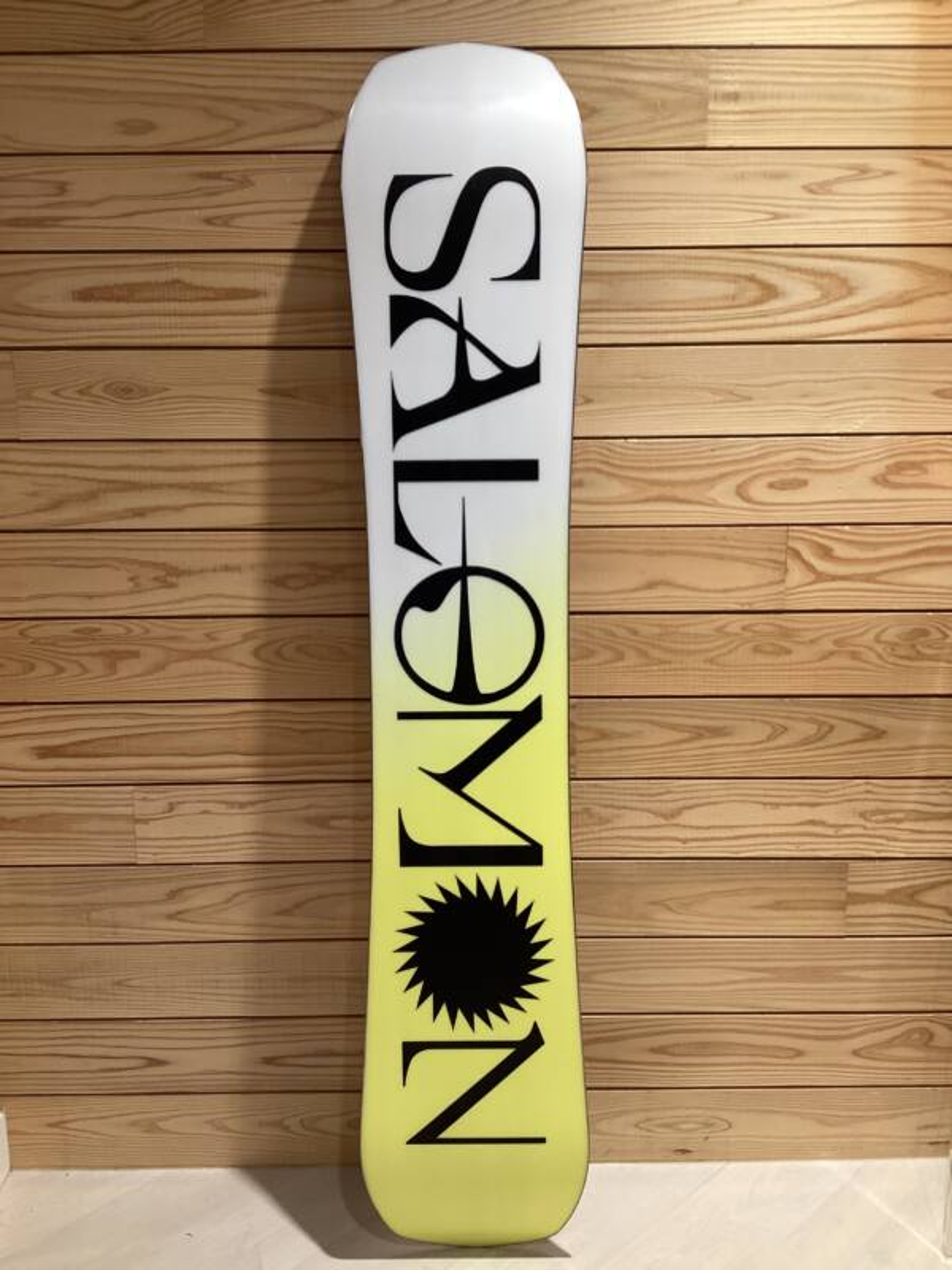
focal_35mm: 31
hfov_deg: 45.4
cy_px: 635
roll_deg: +0.6
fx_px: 1137
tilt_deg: -11.3
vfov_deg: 58.4
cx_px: 476
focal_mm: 3.3
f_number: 2.4
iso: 64
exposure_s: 1/50
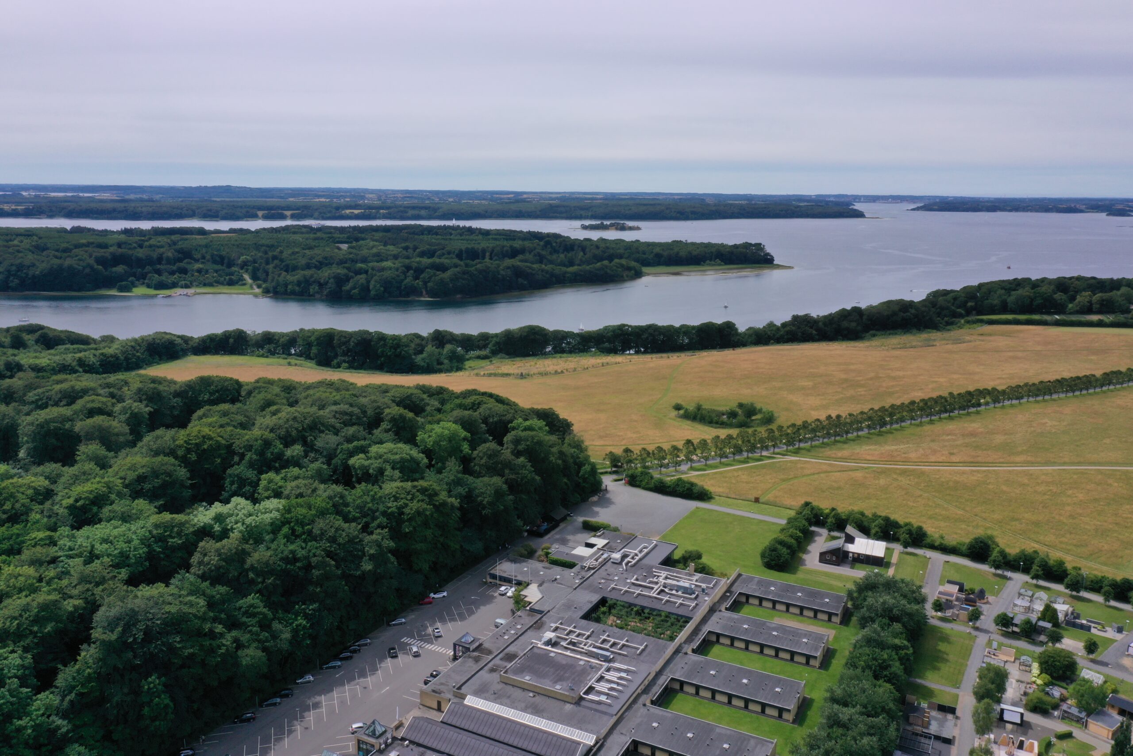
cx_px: 566
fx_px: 881
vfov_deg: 46.4
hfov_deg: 65.5
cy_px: 378
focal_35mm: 28
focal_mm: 10.26
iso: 100
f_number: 11
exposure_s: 1/200
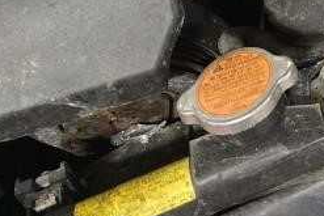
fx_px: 1117
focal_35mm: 124
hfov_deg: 15.9
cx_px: 392
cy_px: -372
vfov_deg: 9.4
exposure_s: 1/60
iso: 640
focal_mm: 6.3
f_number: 1.7
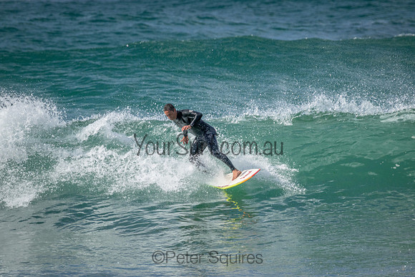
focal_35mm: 800
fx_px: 9224
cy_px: 138
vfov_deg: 1.7
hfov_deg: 2.6
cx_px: 208
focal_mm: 800
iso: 1800
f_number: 11
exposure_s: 1/1250
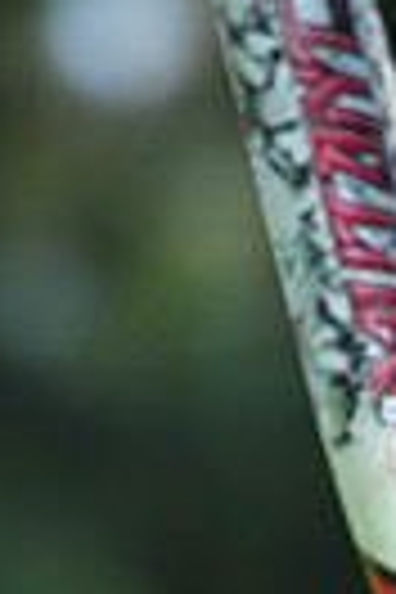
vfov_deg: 2.3
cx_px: 387
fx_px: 14502
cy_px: 1233
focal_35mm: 879
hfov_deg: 1.6
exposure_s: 1/500
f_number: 4.5
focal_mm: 200
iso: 200
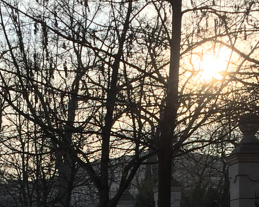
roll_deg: -0.1
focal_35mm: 100
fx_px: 766
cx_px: 138
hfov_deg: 19.2
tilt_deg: -4.1
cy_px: 303
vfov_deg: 14.4
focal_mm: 4.15
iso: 32
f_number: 2.2
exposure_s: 1/1199
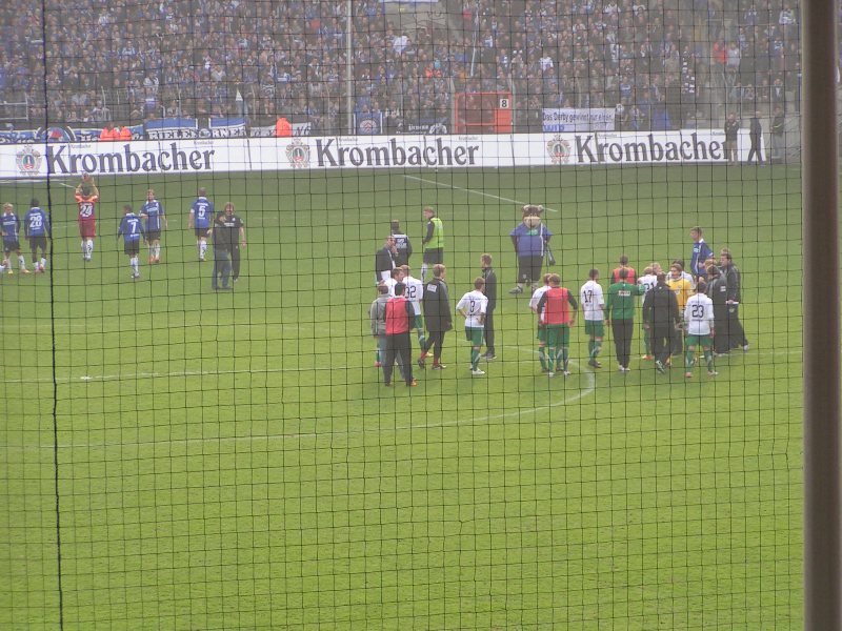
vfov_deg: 9.1
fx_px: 3989
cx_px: 421
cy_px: 316
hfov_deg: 12.0
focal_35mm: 164
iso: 50
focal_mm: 25.1
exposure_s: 1/200
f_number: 3.5
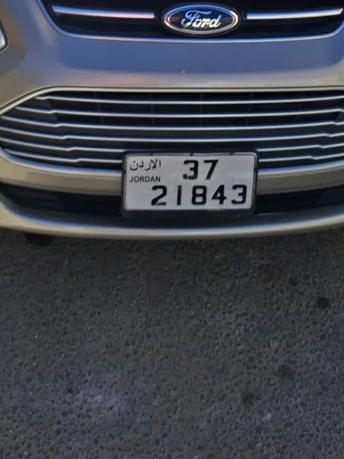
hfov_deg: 25.6
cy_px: -90
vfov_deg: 29.2
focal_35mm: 57
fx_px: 756
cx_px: 191
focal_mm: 5.54
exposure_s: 1/2959
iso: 50
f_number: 1.8
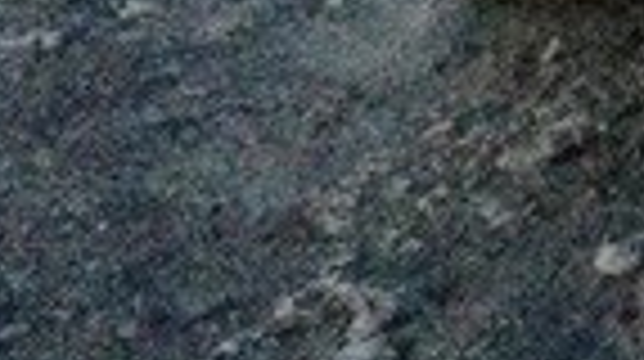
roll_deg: -3.3
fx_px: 2490
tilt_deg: -6.8
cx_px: 1365
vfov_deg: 7.8
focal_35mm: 146
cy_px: -448
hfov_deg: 12.6
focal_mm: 4.15
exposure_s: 1/17
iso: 2000
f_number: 2.2
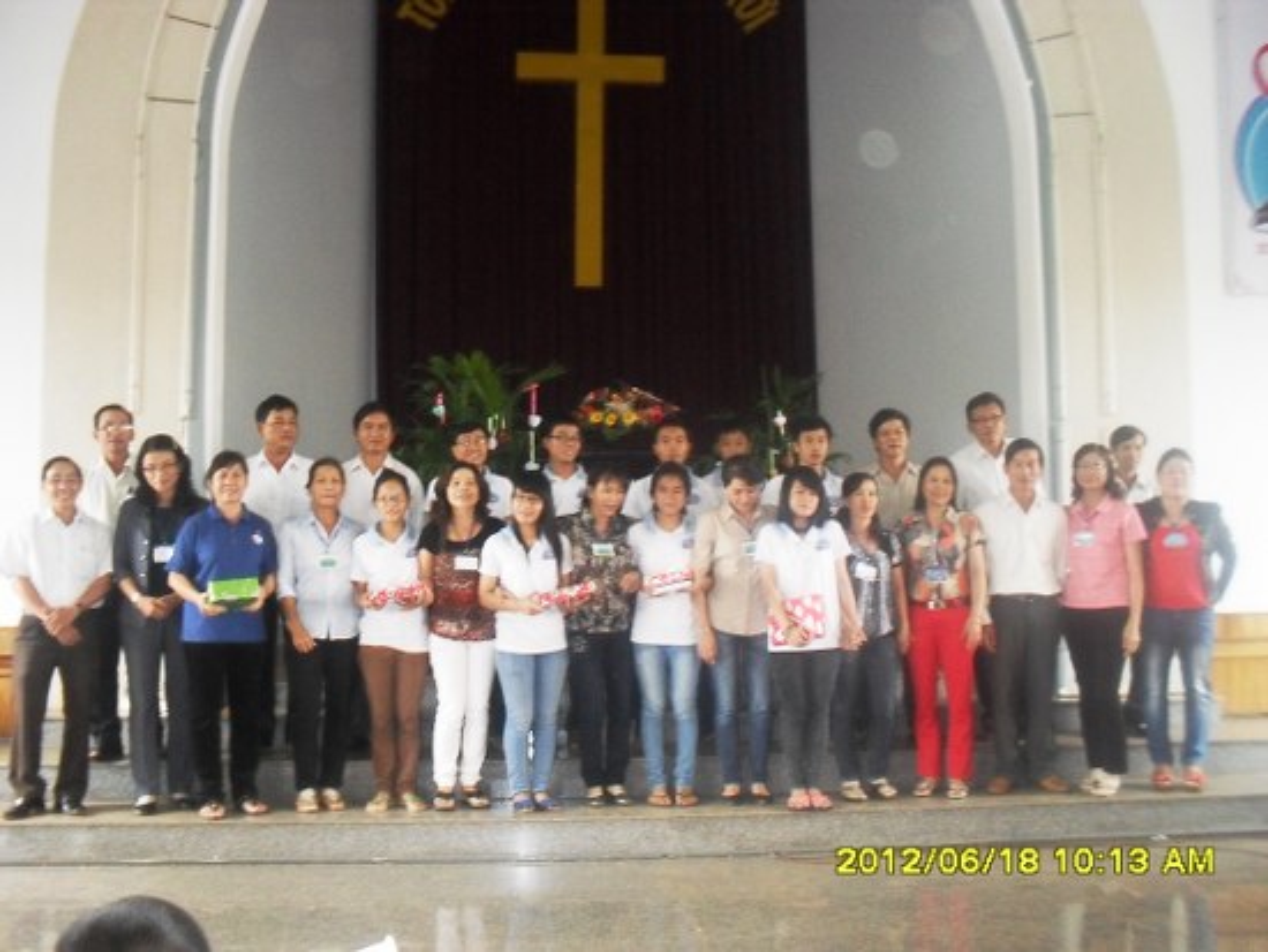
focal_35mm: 35
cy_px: 476
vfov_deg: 40.7
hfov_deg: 52.6
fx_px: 1283
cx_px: 634
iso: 320
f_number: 3.2
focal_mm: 6.3
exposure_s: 1/45
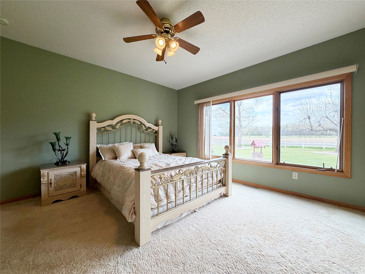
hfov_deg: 102.1
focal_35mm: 14
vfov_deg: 85.7
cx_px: 182
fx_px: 148
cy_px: 137
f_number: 2.2
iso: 64
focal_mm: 2.22
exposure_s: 1/120
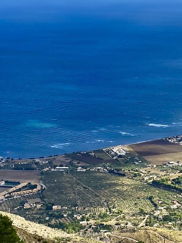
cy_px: 45
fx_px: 729
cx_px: 201
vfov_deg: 18.7
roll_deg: -0.3
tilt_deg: -6.1
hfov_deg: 13.9
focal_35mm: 104
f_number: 1.8
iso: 32
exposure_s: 1/2688
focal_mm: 4.25
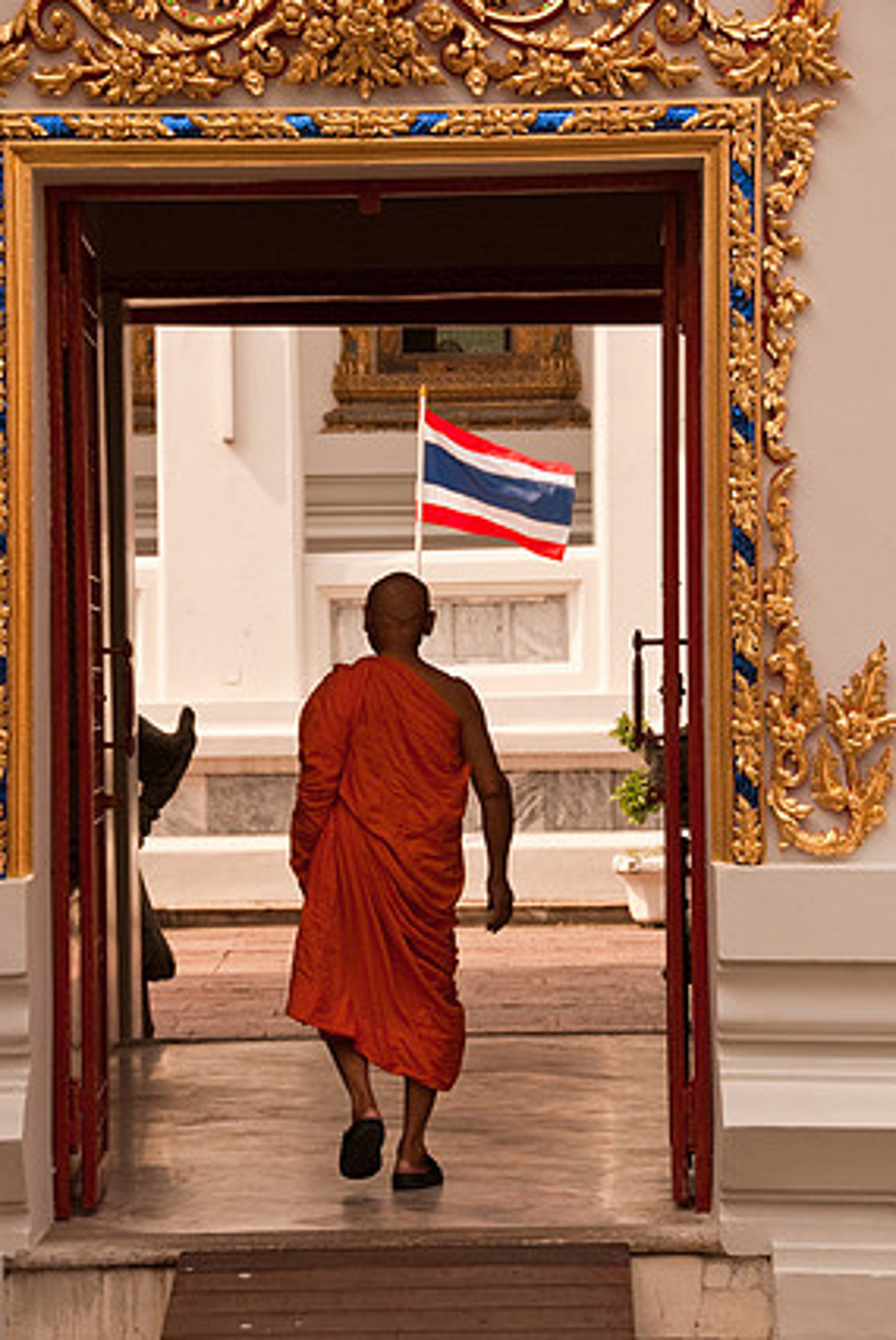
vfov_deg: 15.8
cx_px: 432
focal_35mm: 130
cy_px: 676
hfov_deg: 10.6
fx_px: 4841
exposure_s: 1/250
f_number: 8
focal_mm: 82
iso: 100
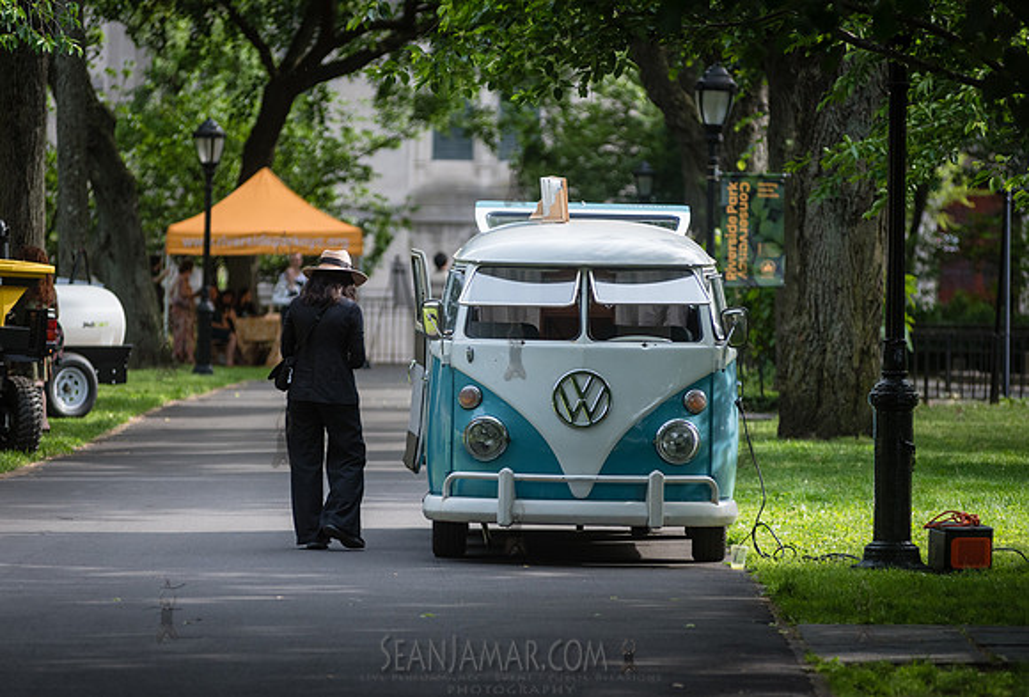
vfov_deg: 6.5
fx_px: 6141
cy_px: 363
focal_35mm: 214
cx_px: 507
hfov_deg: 9.6
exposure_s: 1/2000
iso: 1000
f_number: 4
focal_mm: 200
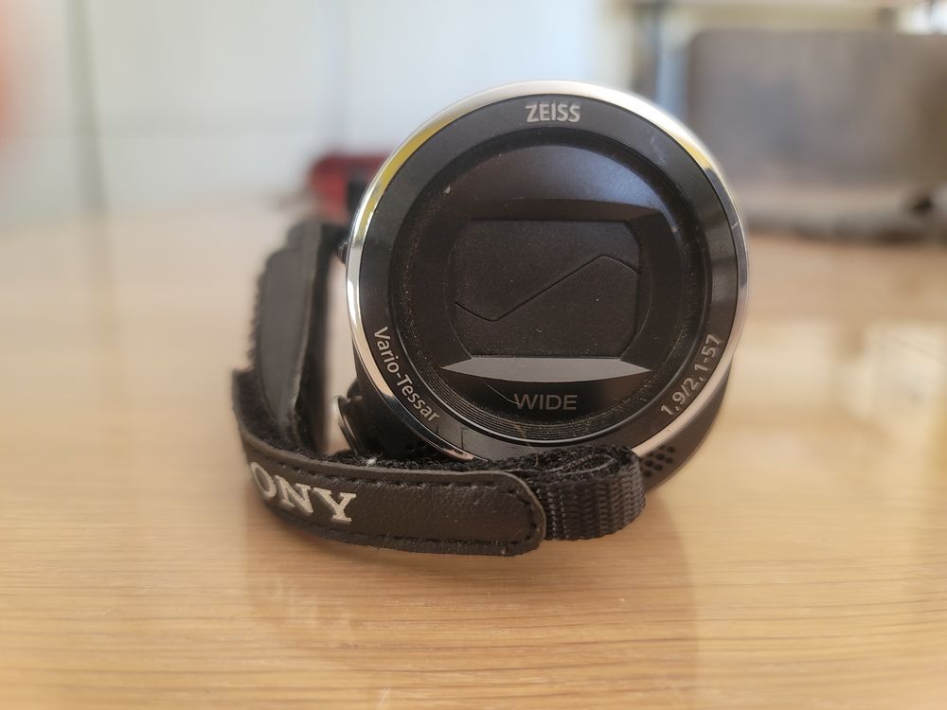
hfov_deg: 69.4
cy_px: 355
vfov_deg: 54.9
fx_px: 684
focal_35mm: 25
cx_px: 474
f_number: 1.8
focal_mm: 7
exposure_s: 1/120
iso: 200
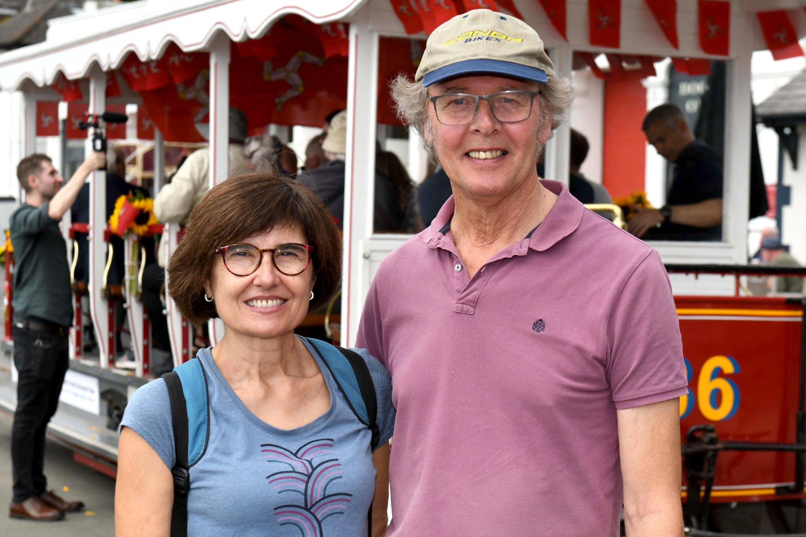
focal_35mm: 84
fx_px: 1880
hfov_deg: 24.2
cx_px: 403
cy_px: 268
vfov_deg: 16.3
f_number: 5
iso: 640
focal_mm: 56
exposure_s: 1/3200
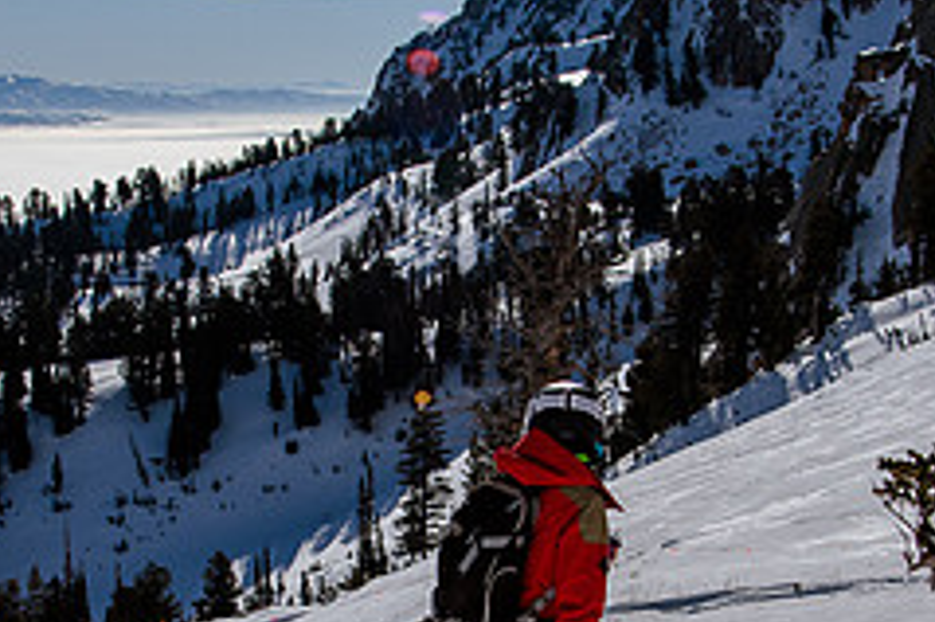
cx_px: 402
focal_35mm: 108
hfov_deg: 18.9
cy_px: 545
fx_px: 2803
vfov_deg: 12.6
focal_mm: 27
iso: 200
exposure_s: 1/3200
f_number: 5.6
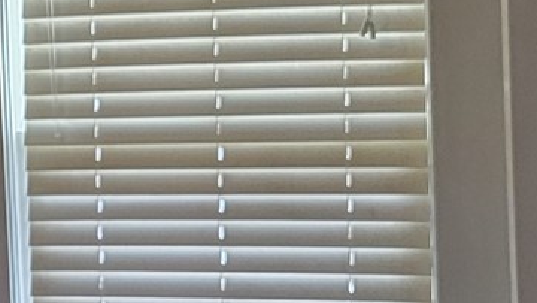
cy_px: 136
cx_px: -264
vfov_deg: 8.1
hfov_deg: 13.4
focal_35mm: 151
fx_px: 2151
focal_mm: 5.4
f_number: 1.8
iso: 200
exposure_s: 1/60
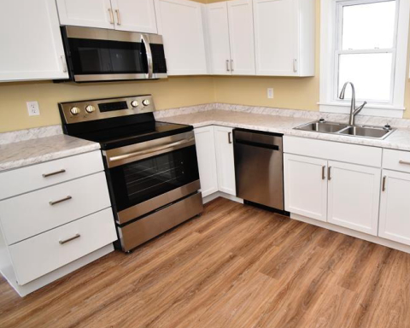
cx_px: 309
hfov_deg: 69.9
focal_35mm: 22
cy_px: 137
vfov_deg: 62.7
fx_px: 267
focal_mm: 10
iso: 800
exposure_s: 1/125
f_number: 5.6
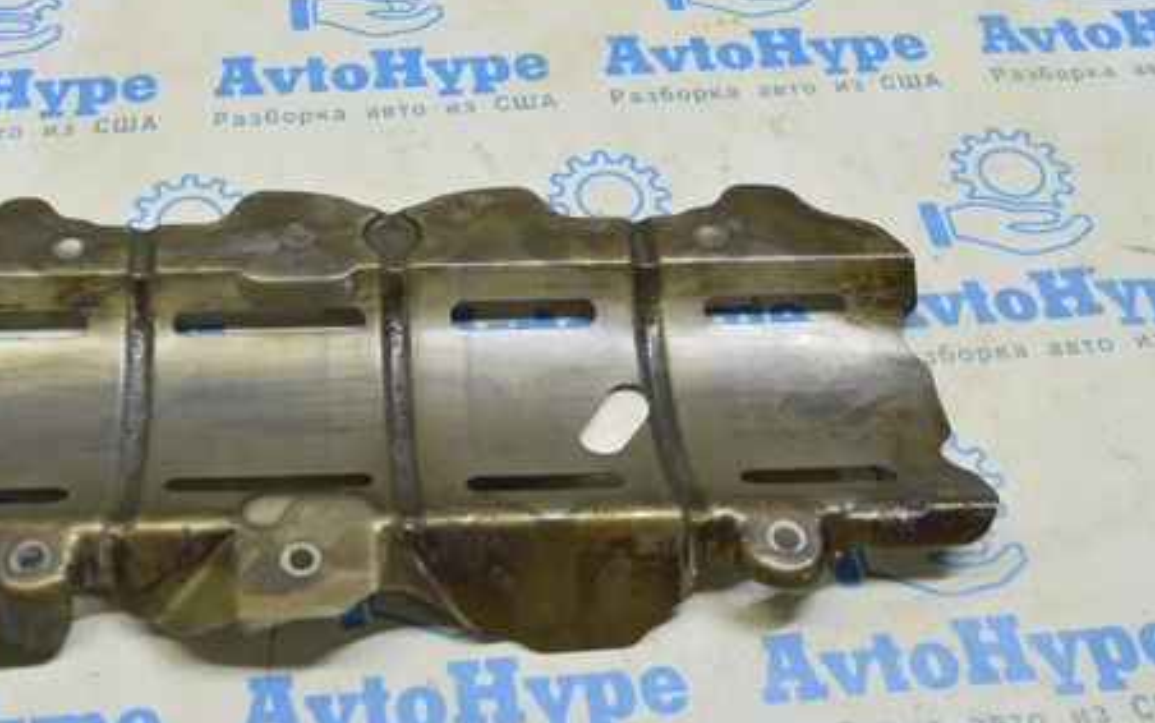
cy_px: 267
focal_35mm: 50
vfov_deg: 25.9
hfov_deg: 39.8
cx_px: 345
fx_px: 1566
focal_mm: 23
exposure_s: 1/20
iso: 400
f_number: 5.6
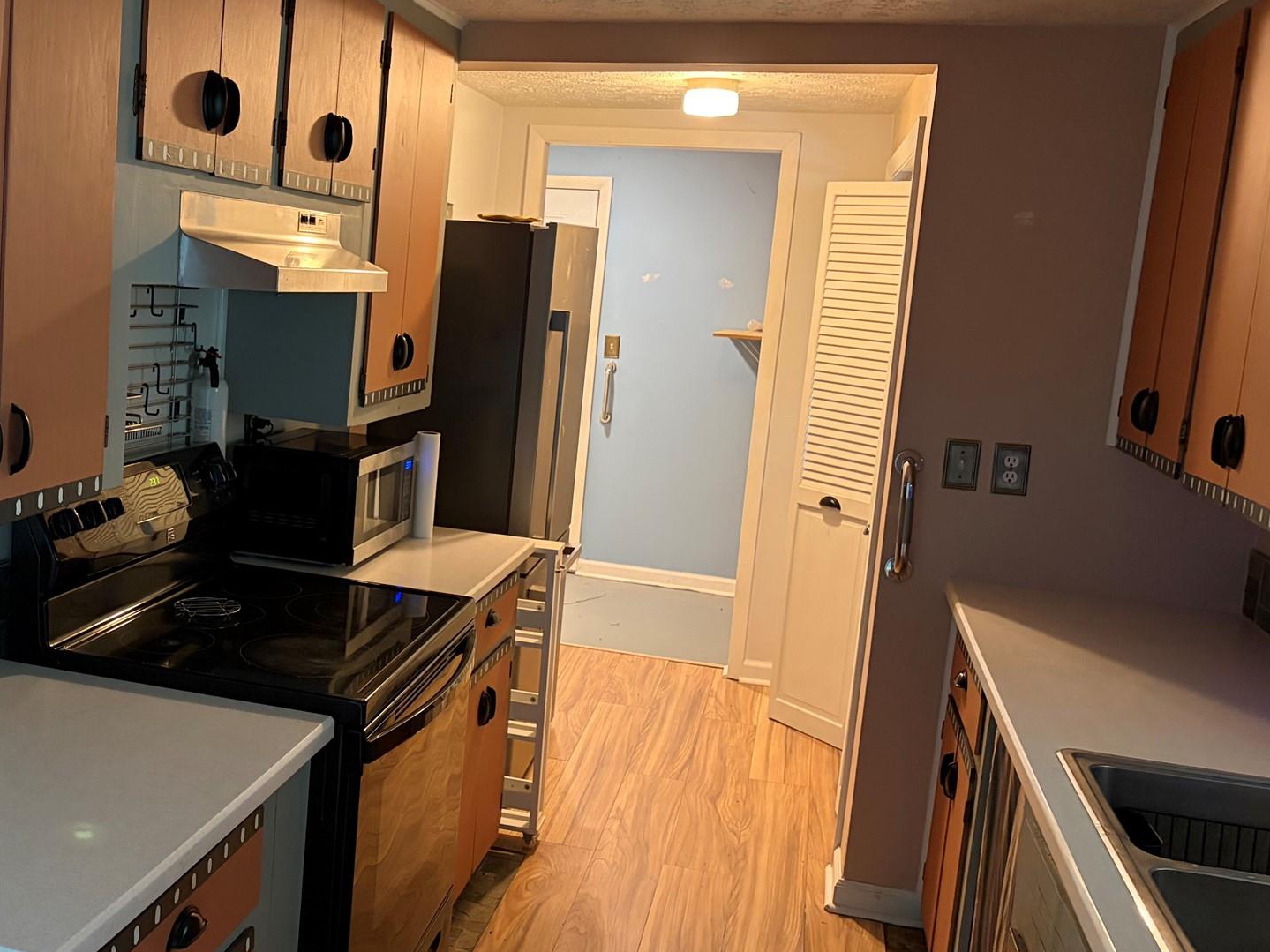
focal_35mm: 37
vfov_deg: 38.6
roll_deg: -4.0
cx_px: 382
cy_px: 451
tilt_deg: -8.2
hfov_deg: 48.9
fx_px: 1357
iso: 500
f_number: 1.6
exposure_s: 1/40
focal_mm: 5.96
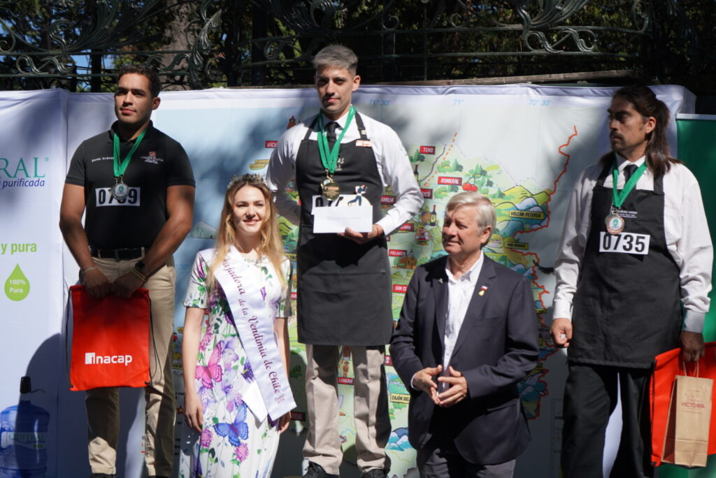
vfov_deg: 20.6
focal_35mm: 66
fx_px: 1313
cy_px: 239
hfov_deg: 30.5
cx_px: 358
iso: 100
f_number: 5.6
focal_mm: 66
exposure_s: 1/640
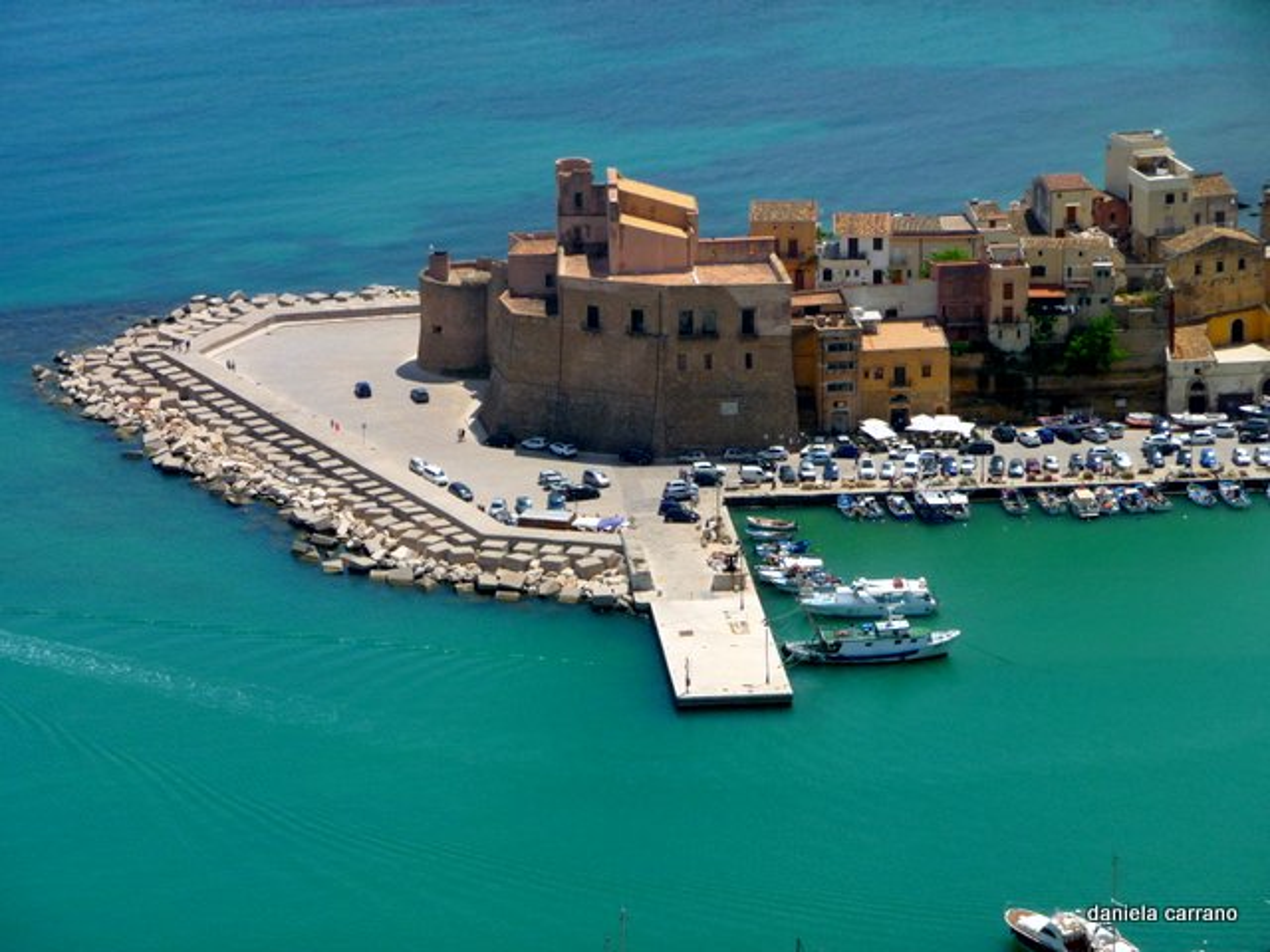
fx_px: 5797
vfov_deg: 9.4
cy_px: 476
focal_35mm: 158
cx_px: 635
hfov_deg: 12.5
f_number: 4.8
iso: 100
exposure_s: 1/1000
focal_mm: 27.1
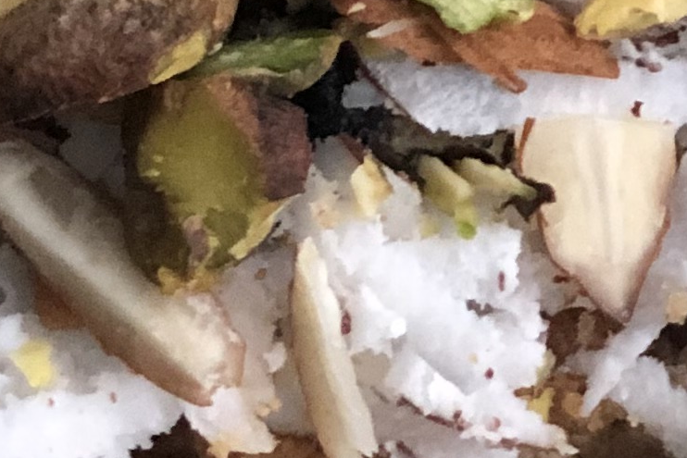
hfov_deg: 6.4
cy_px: -908
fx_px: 6146
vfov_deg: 4.1
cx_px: -20
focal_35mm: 322
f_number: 2.8
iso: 200
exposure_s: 1/30
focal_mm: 6.6
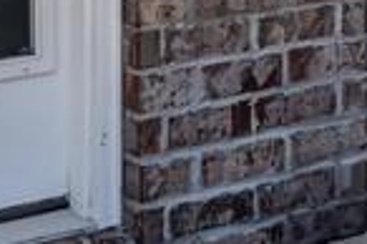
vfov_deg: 6.8
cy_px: -513
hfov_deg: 11.4
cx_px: 382
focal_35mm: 179
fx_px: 1823
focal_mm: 24
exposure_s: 1/400
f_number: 6.3
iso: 100
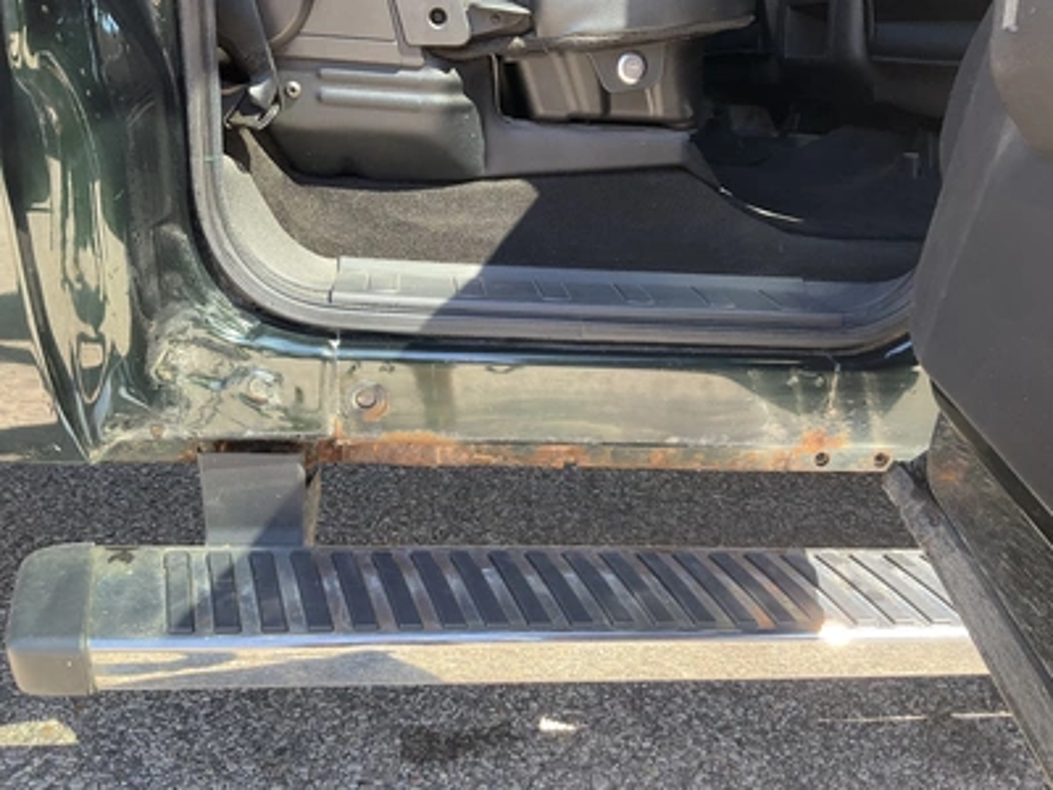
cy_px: 395
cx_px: 526
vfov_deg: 48.2
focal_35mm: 29
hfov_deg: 61.7
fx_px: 882
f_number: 1.8
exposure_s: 1/122
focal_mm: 3
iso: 40
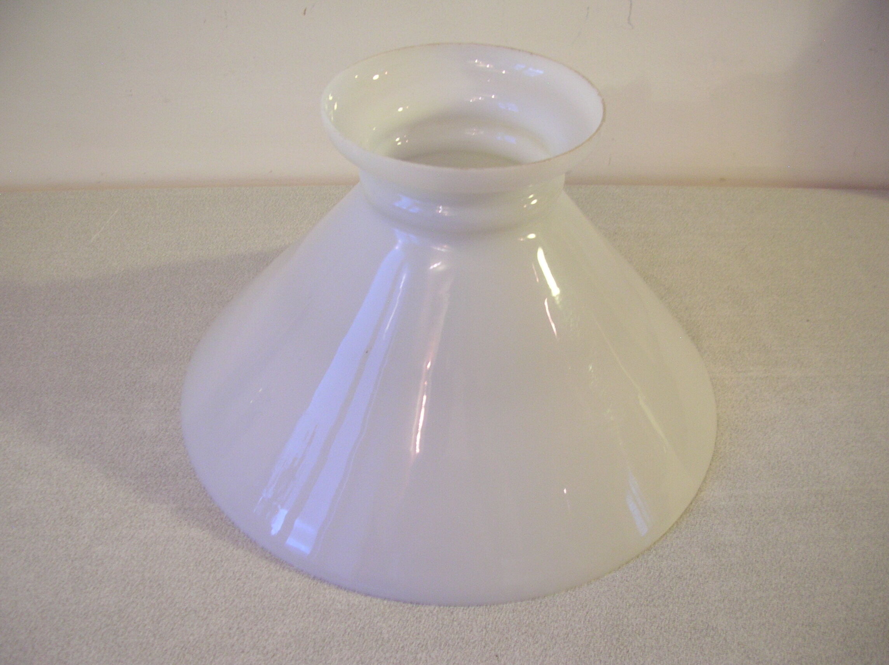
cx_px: 444
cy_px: 332
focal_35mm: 35
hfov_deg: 52.7
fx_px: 898
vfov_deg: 40.6
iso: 133
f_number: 2.8
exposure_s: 1/4.1
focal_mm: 5.8
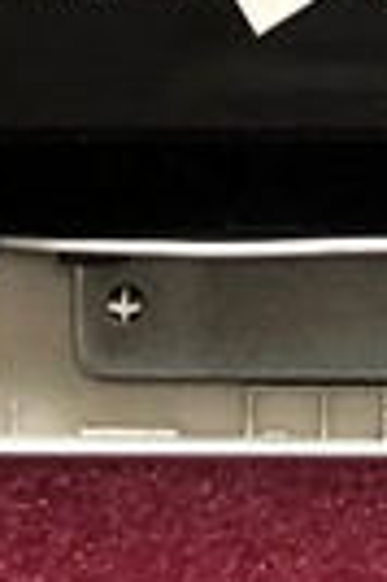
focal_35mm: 223
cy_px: -960
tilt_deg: -86.6
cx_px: 644
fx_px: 3605
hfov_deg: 6.1
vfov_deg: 8.3
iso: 40
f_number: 1.8
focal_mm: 3.99
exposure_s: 1/33
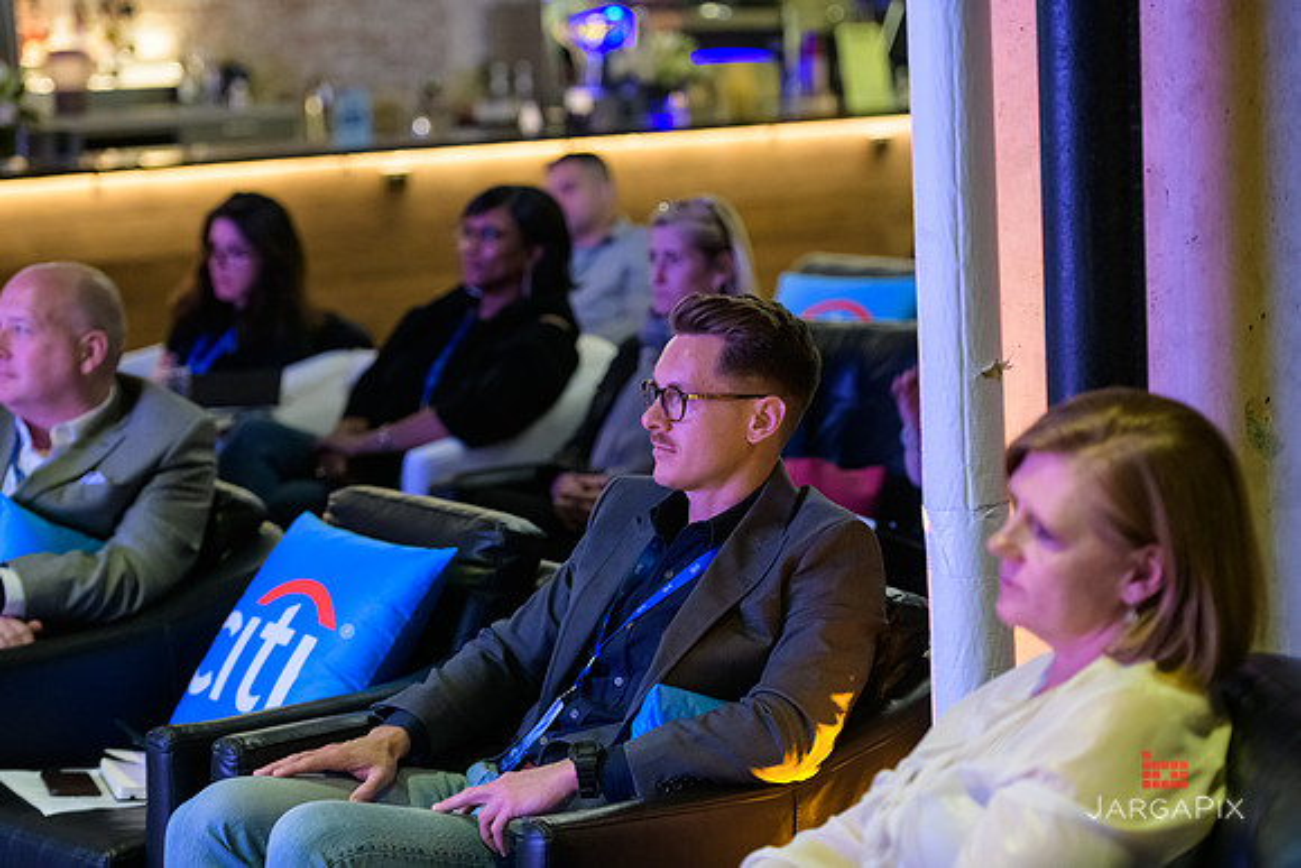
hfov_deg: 20.8
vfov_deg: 14.0
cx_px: 650
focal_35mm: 98
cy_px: 434
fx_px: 3542
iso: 3200
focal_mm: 98
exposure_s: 1/80
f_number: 3.2
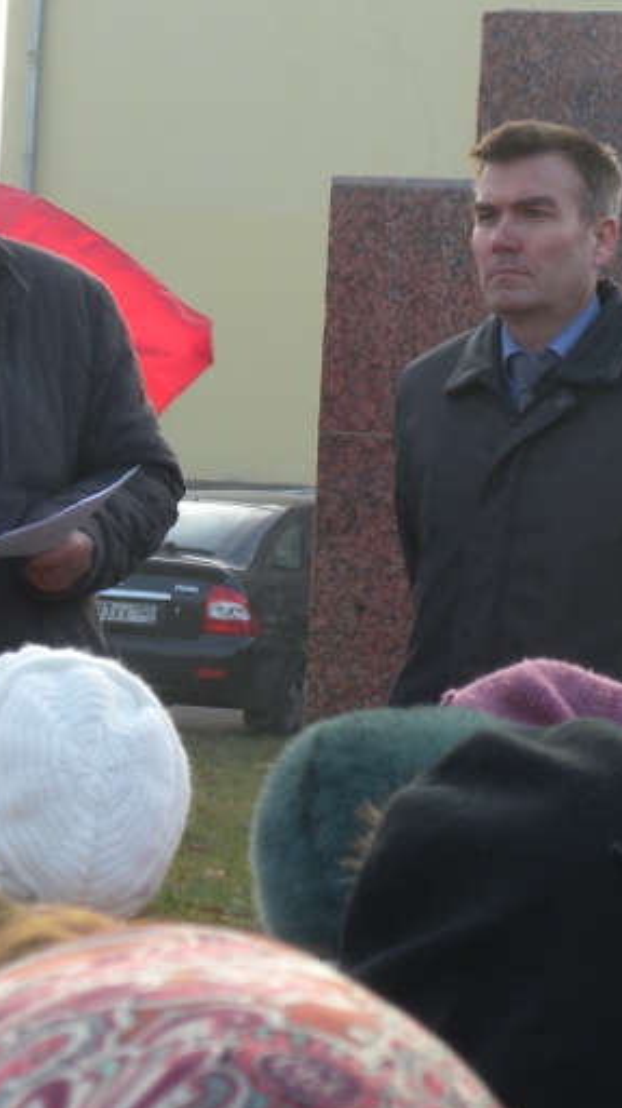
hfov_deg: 6.5
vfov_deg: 11.6
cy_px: 361
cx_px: 527
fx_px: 5432
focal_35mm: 185
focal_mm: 18.3
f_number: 5
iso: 64
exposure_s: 1/88
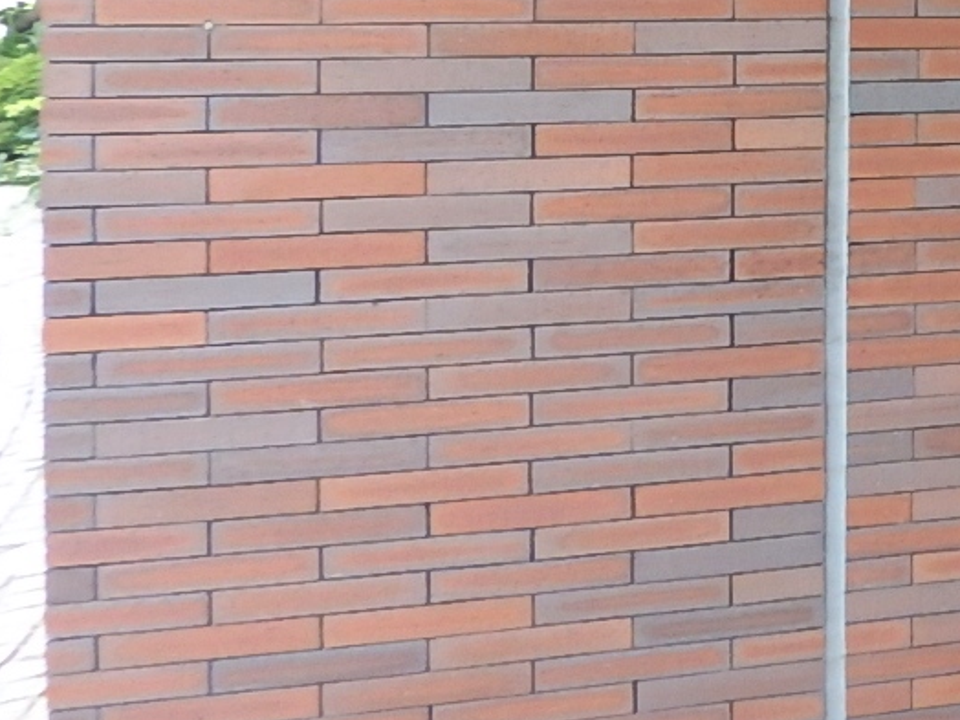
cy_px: -77
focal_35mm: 77
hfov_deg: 19.0
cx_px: 1753
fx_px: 2135
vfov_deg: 18.4
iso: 125
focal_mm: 3.7
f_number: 3.5
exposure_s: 1/60
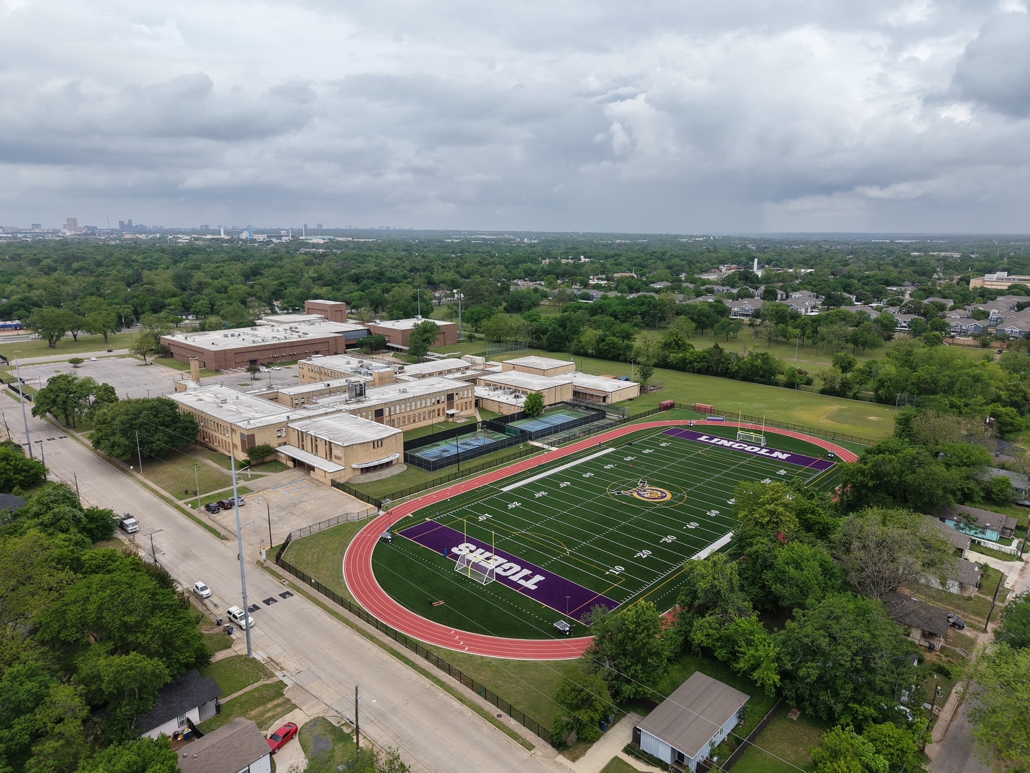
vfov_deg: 56.8
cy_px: 386
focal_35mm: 24
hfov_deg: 71.6
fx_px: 714
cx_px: 515
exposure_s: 1/6000
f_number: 1.8
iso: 220
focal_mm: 8.67
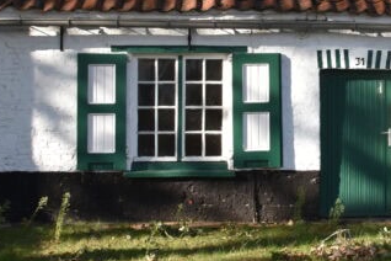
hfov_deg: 19.5
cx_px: 377
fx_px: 1108
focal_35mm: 102
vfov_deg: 13.4
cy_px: 62
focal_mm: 24
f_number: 8
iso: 720
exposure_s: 1/500
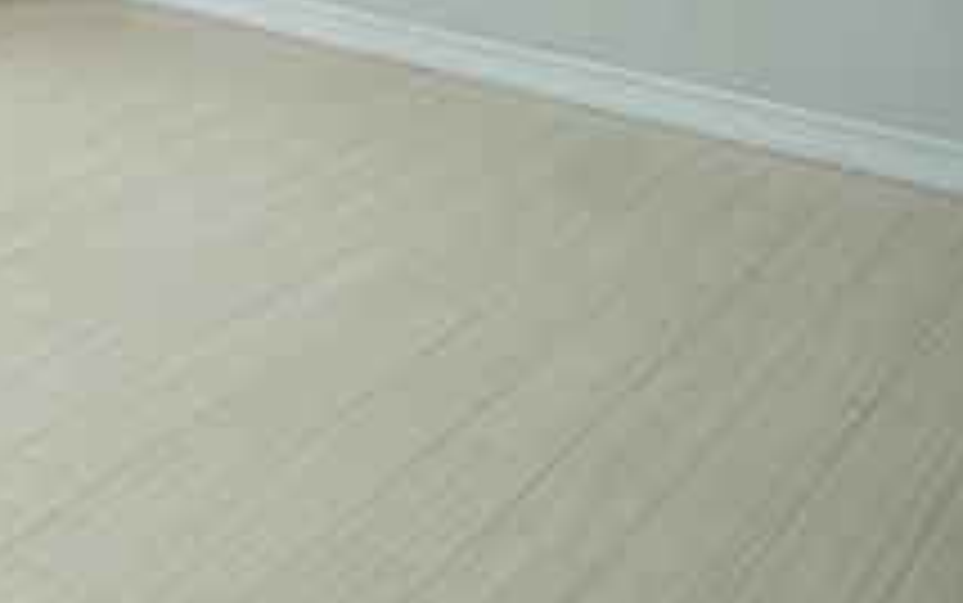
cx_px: -310
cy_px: -464
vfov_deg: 18.3
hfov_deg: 28.7
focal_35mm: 57
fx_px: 1497
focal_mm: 10
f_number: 5.6
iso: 800
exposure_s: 1/60
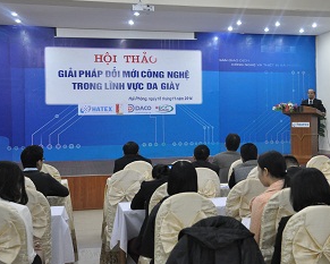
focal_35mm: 54
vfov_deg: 28.1
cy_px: 121
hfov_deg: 34.4
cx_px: 220
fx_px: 528
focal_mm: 28
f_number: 4
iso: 1600
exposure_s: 1/100
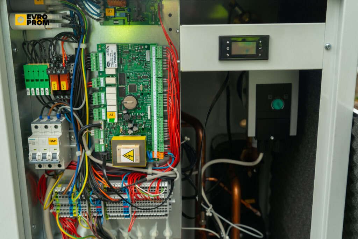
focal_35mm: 39
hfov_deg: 49.5
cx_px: 179
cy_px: 120
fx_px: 388
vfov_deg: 34.2
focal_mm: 39
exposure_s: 1/80
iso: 400
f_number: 5
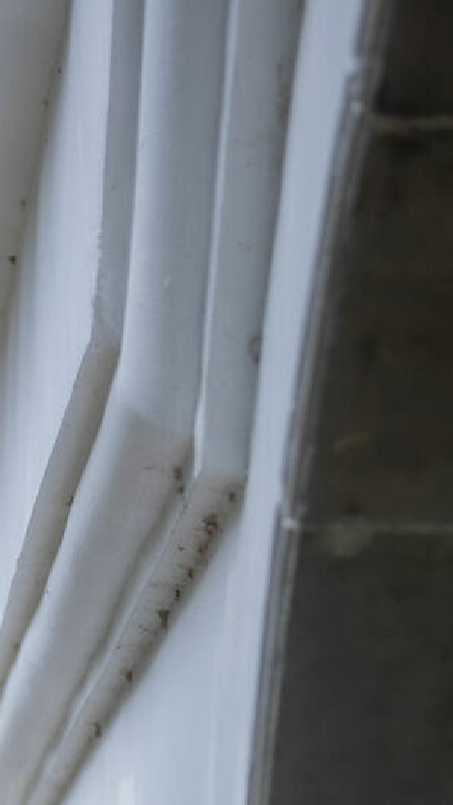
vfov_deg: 14.2
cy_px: 1151
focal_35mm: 143
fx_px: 3051
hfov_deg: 8.5
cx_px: 33
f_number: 2.8
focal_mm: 46
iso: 125
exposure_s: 1/320
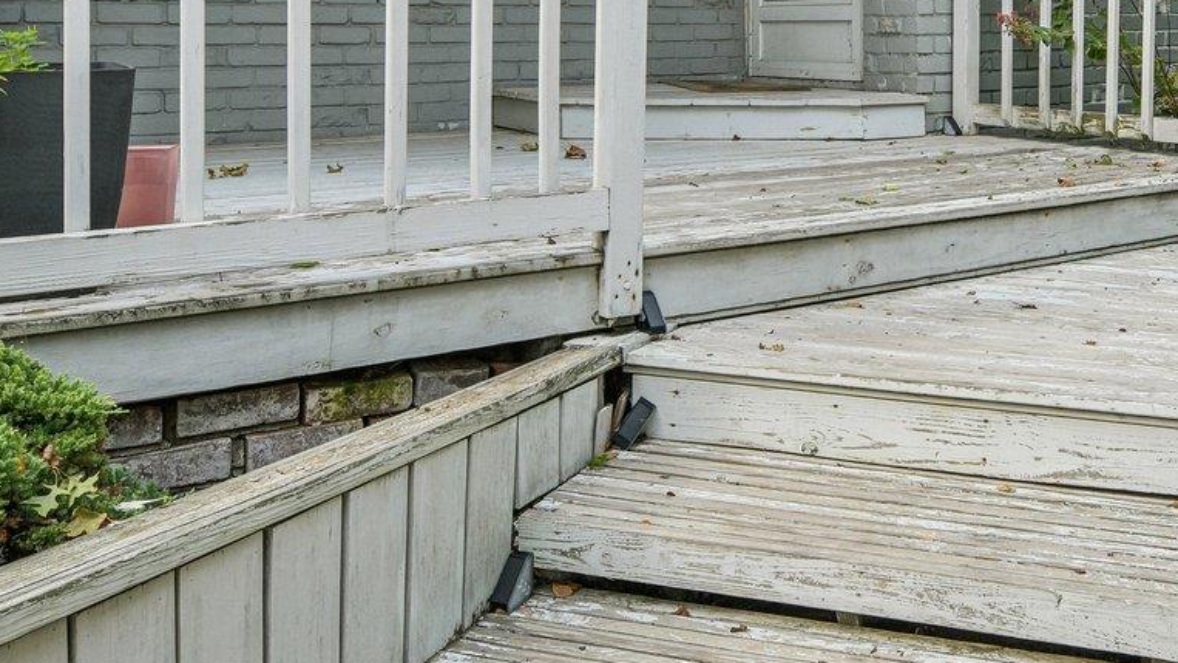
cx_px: 931
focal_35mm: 45
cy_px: 44
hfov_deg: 43.5
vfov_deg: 25.5
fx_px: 1405
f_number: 8
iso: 400
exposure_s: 1/250
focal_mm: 16
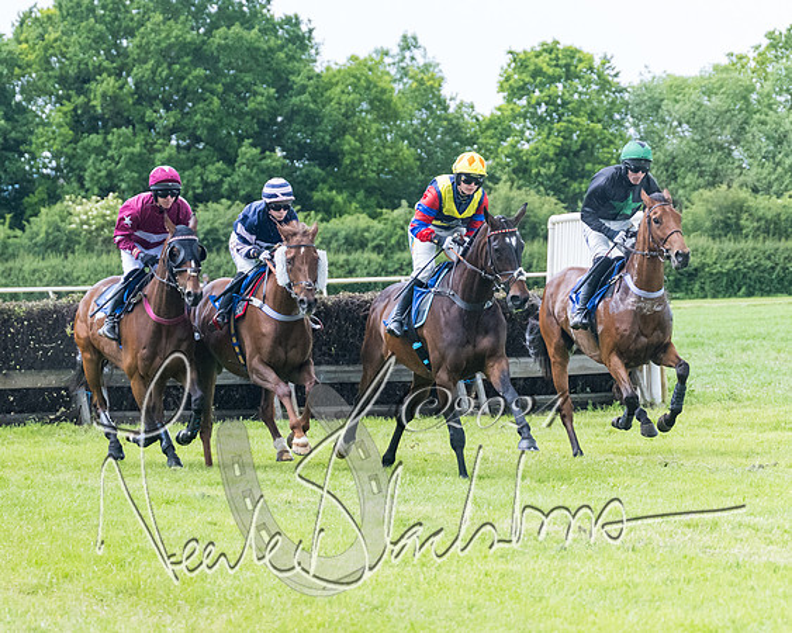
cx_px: 288
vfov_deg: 7.8
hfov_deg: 9.8
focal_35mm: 197
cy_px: 339
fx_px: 4621
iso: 2000
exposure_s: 1/1000
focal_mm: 99
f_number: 4
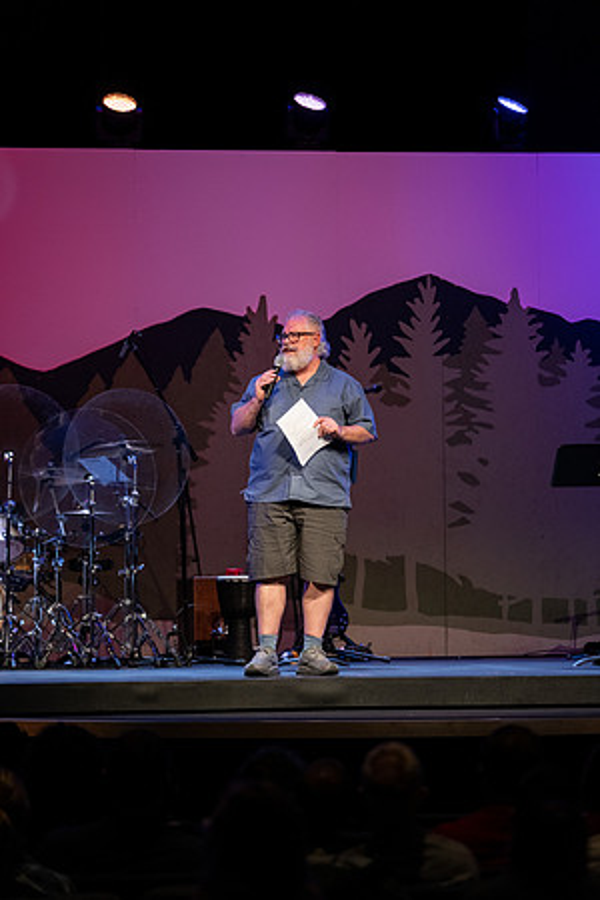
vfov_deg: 9.8
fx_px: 5250
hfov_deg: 6.5
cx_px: 300
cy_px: 450
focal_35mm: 210
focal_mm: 140
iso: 1000
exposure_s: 1/210
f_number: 2.8
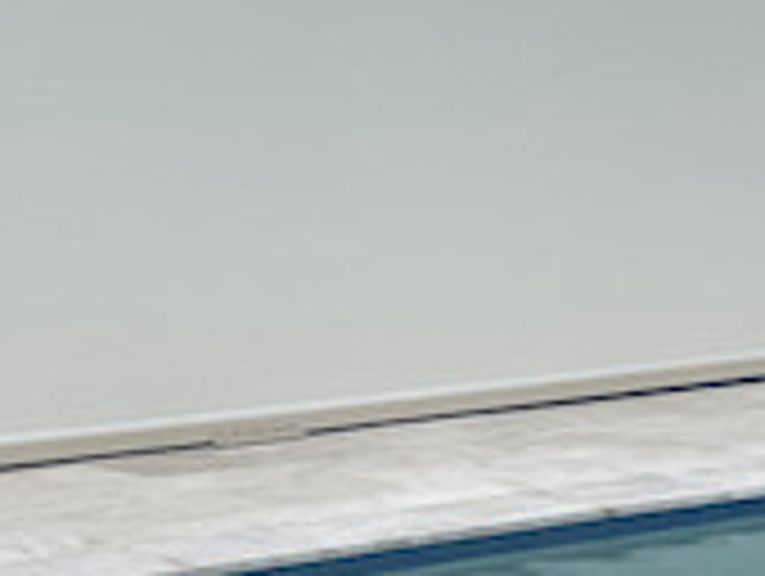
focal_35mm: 122
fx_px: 2700
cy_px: 166
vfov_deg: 12.2
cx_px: -662
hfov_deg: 14.1
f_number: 1.6
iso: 32
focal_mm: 5.1
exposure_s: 1/1339
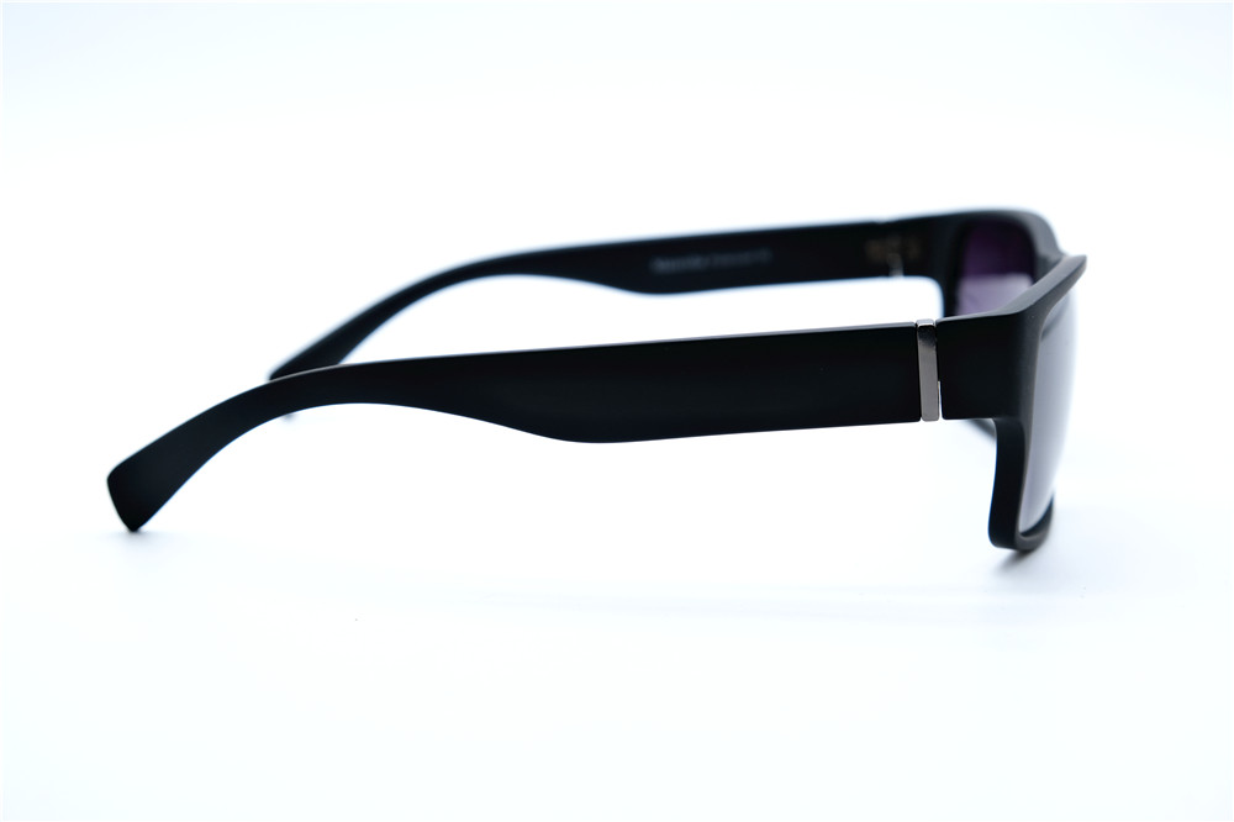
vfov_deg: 25.0
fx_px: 1850
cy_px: 411
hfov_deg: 36.9
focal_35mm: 54
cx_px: 617
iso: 320
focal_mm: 35.8
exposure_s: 1/200
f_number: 5.6
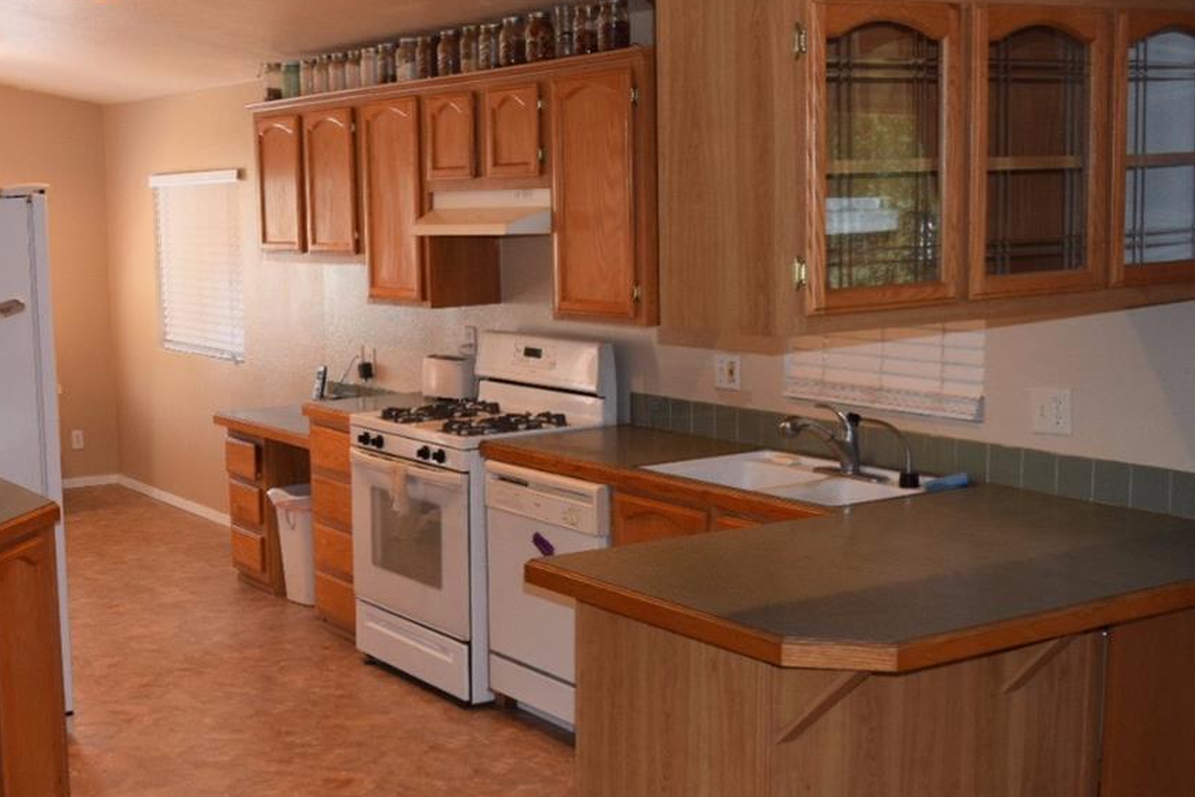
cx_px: 285
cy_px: 422
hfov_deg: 39.9
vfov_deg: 28.1
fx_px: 1593
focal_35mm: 48
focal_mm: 18
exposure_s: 1/80
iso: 800
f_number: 4.5
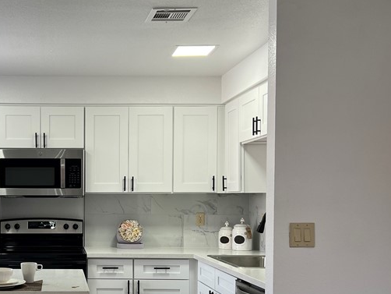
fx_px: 599
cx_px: 65
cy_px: 205
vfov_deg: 27.3
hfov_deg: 34.7
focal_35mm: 53
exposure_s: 1/121
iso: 50
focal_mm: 5.7
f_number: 1.5
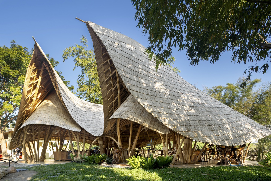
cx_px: 139
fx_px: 188
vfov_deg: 51.3
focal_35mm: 25
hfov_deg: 71.5
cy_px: 87
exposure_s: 1/30
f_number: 11
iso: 100
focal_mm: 24
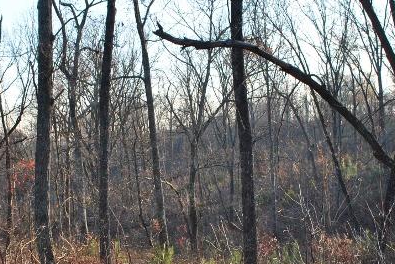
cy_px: 172
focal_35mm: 73
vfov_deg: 18.7
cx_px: 171
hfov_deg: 27.7
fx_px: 802
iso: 200
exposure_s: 1/125
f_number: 9
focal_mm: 24
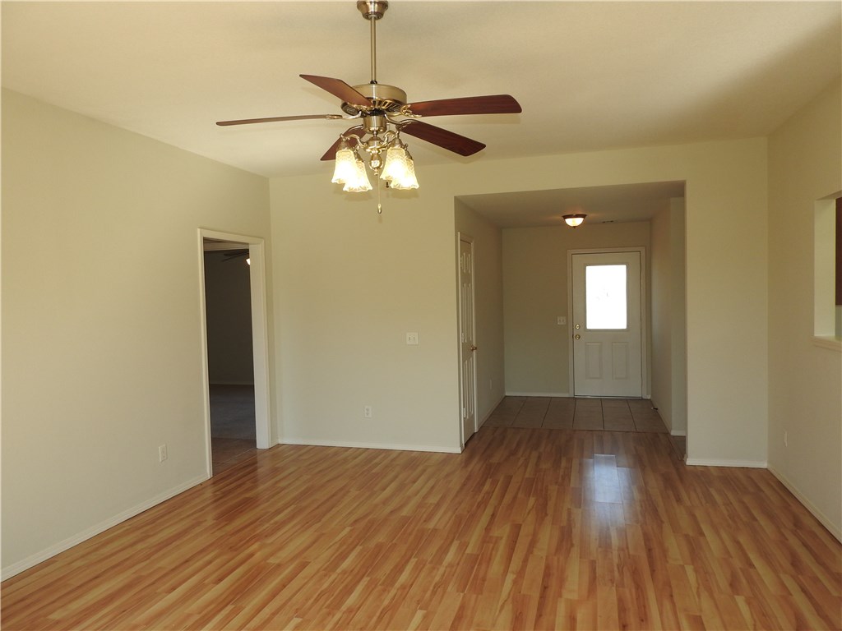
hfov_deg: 71.6
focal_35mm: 24
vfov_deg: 56.8
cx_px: 421
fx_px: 584
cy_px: 316
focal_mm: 4.3
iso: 100
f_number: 3.3
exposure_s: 1/100
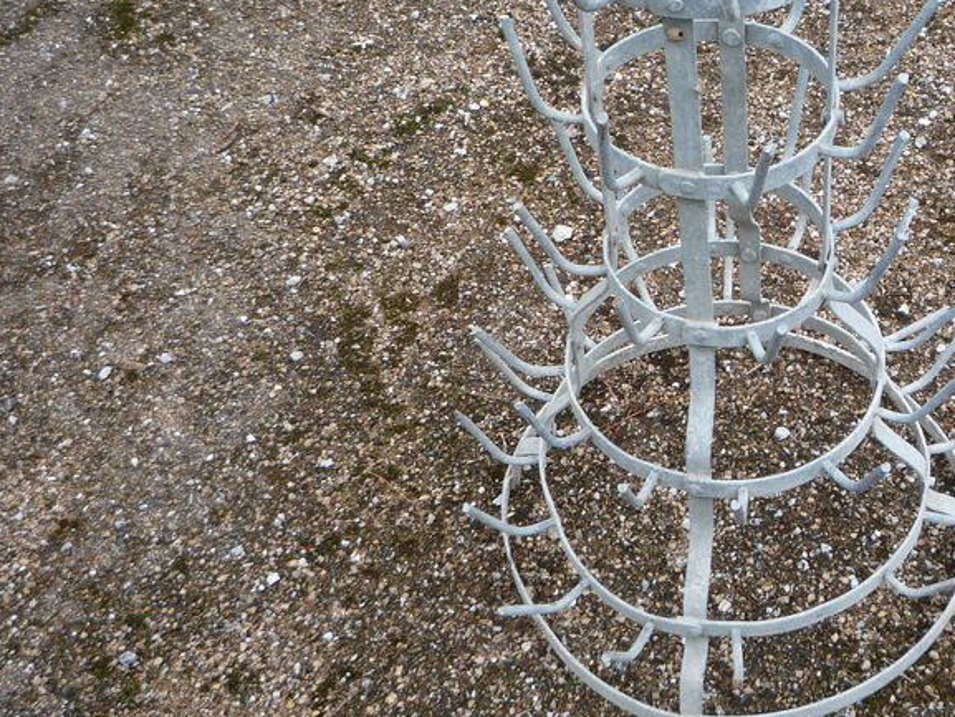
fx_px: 1435
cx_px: 720
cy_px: 235
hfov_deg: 35.9
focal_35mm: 52
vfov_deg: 27.9
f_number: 4
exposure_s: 1/160
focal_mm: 5.2
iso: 100
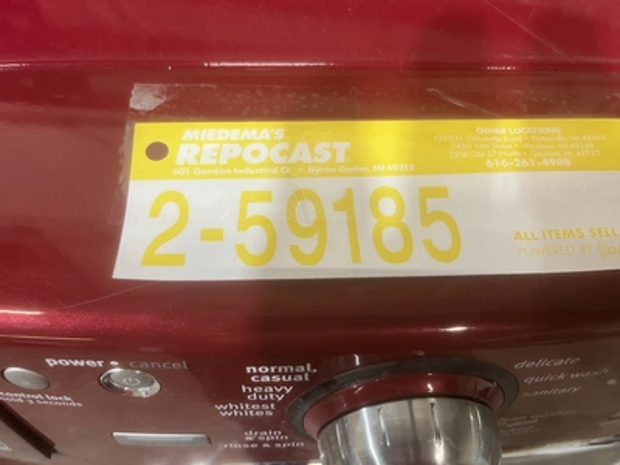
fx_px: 466
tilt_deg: -65.3
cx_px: 310
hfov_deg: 67.3
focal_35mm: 26
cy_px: 232
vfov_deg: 53.1
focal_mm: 5.1
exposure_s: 1/60
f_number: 1.6
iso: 100
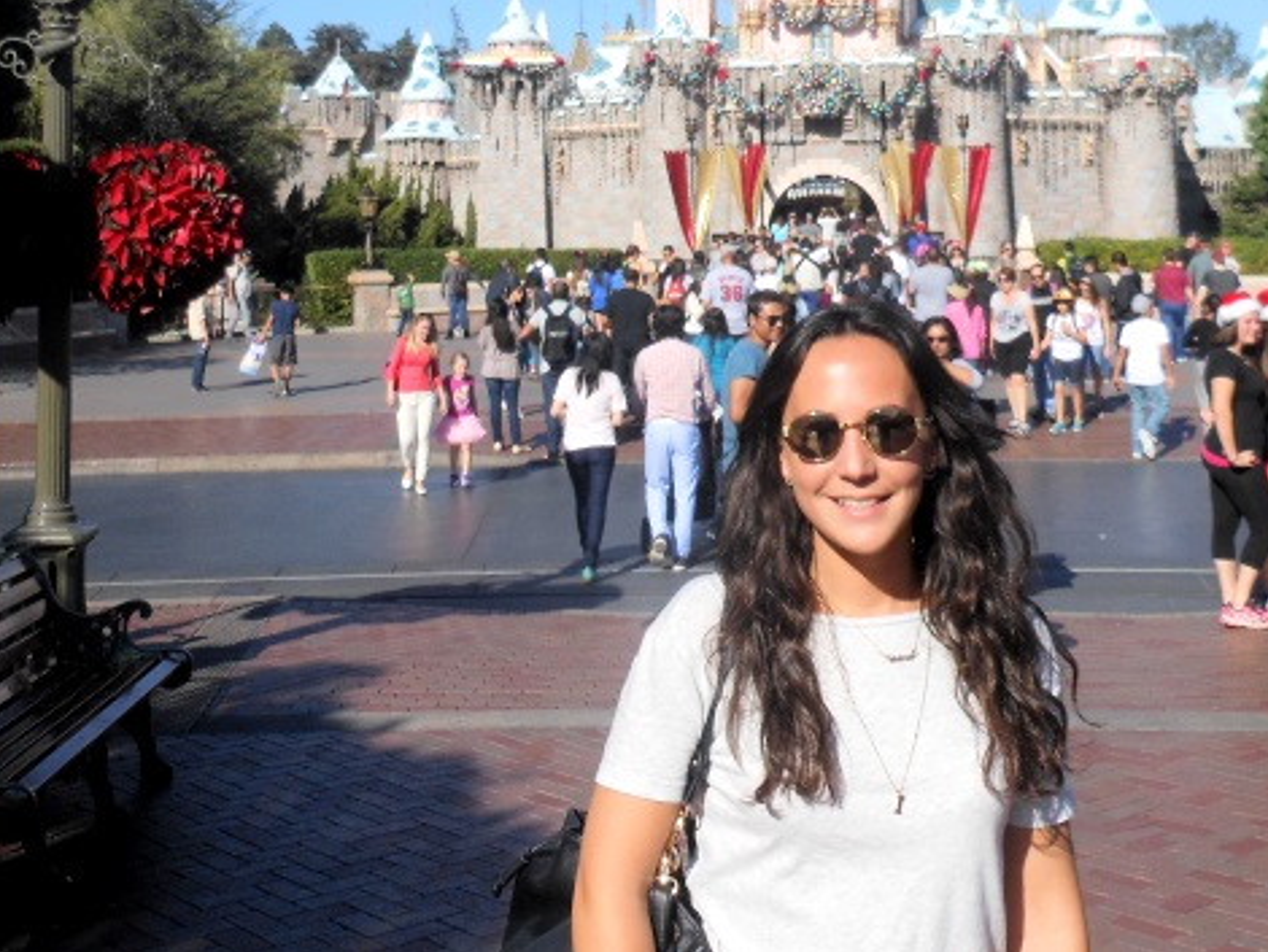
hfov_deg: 38.1
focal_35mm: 50
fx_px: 1832
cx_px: 699
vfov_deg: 28.1
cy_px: 113
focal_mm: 5
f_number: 3.7
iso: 80
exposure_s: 1/1000
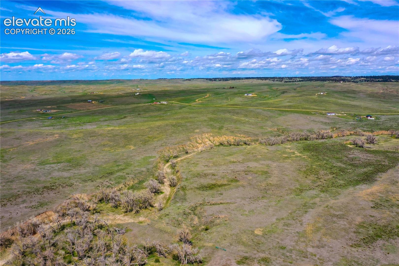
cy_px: 133
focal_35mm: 28
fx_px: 310
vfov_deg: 46.4
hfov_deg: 65.5
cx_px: 200
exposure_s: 1/500
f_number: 6.3
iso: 100
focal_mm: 10.26
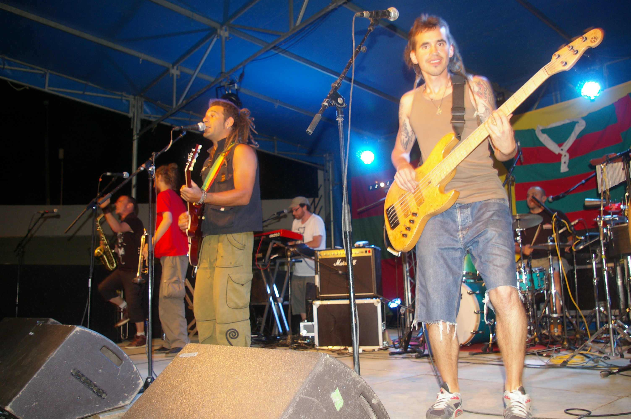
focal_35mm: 30
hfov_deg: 62.0
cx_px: 316
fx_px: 525
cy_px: 210
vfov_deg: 43.5
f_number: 4.5
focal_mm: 20
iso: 400
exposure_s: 1/30
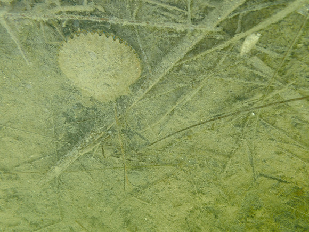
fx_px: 223
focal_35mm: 25
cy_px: 116
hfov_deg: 69.4
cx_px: 154
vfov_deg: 54.9
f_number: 2.8
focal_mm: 4.5
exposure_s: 1/160
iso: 100
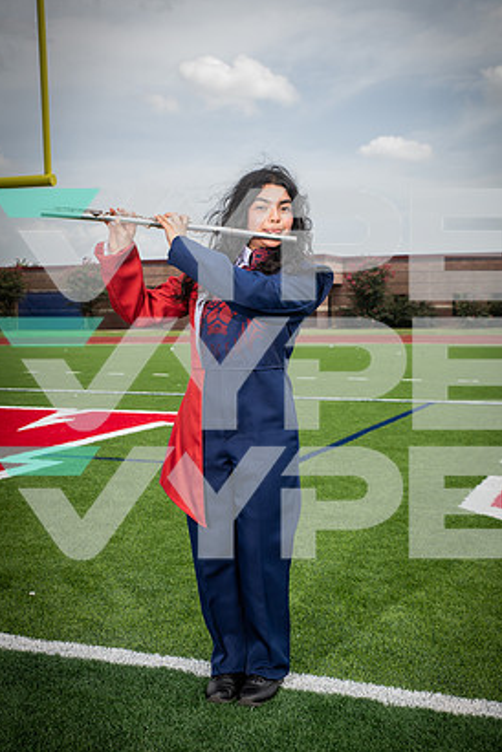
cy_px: 375
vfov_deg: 42.7
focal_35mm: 46
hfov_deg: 29.2
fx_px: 962
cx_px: 264
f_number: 7.1
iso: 125
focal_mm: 42
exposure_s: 1/400
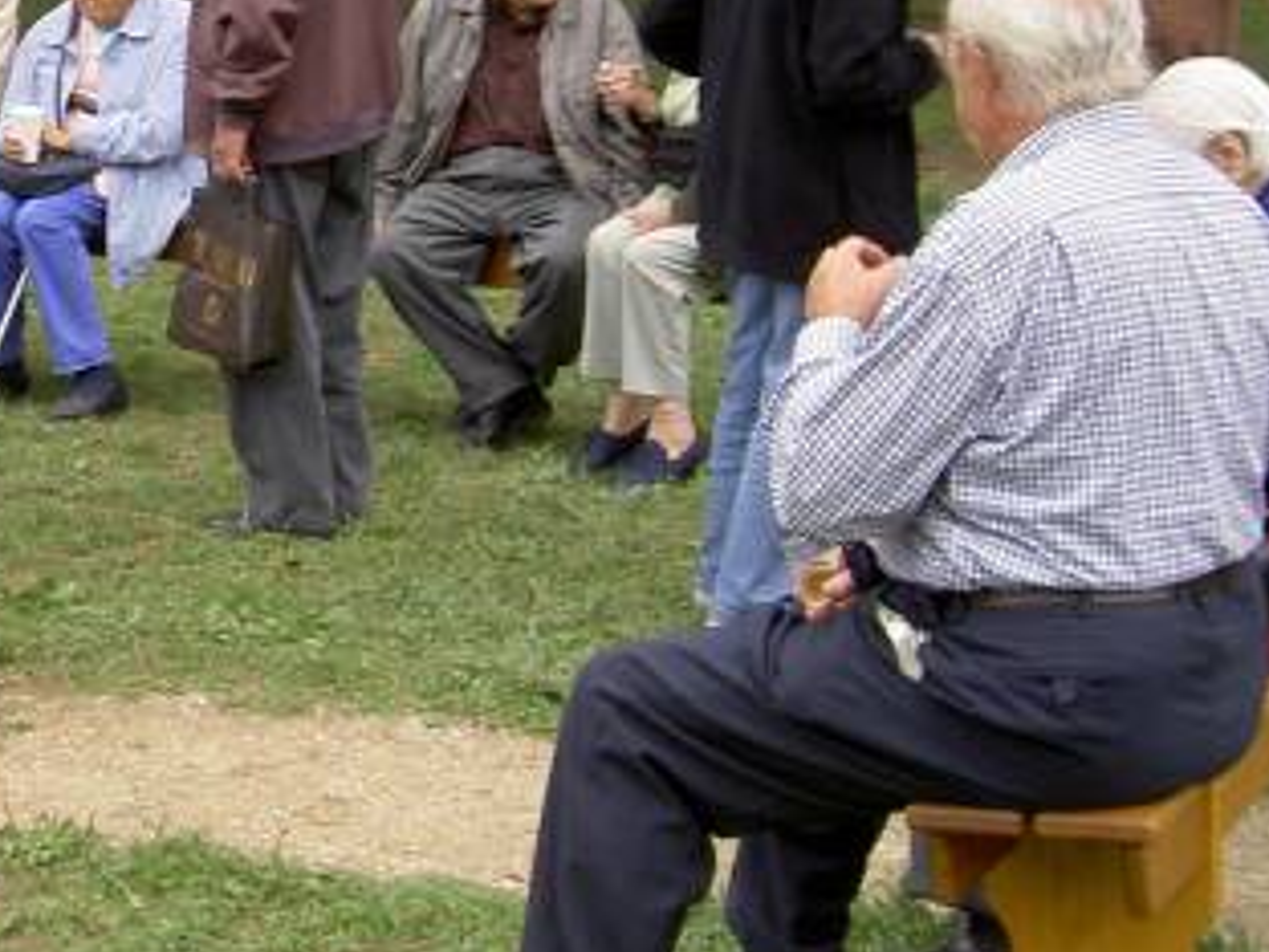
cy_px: 334
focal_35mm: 100
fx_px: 3666
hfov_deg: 19.0
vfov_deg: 14.8
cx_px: -61
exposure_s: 1/125
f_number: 4.7
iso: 100
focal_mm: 8
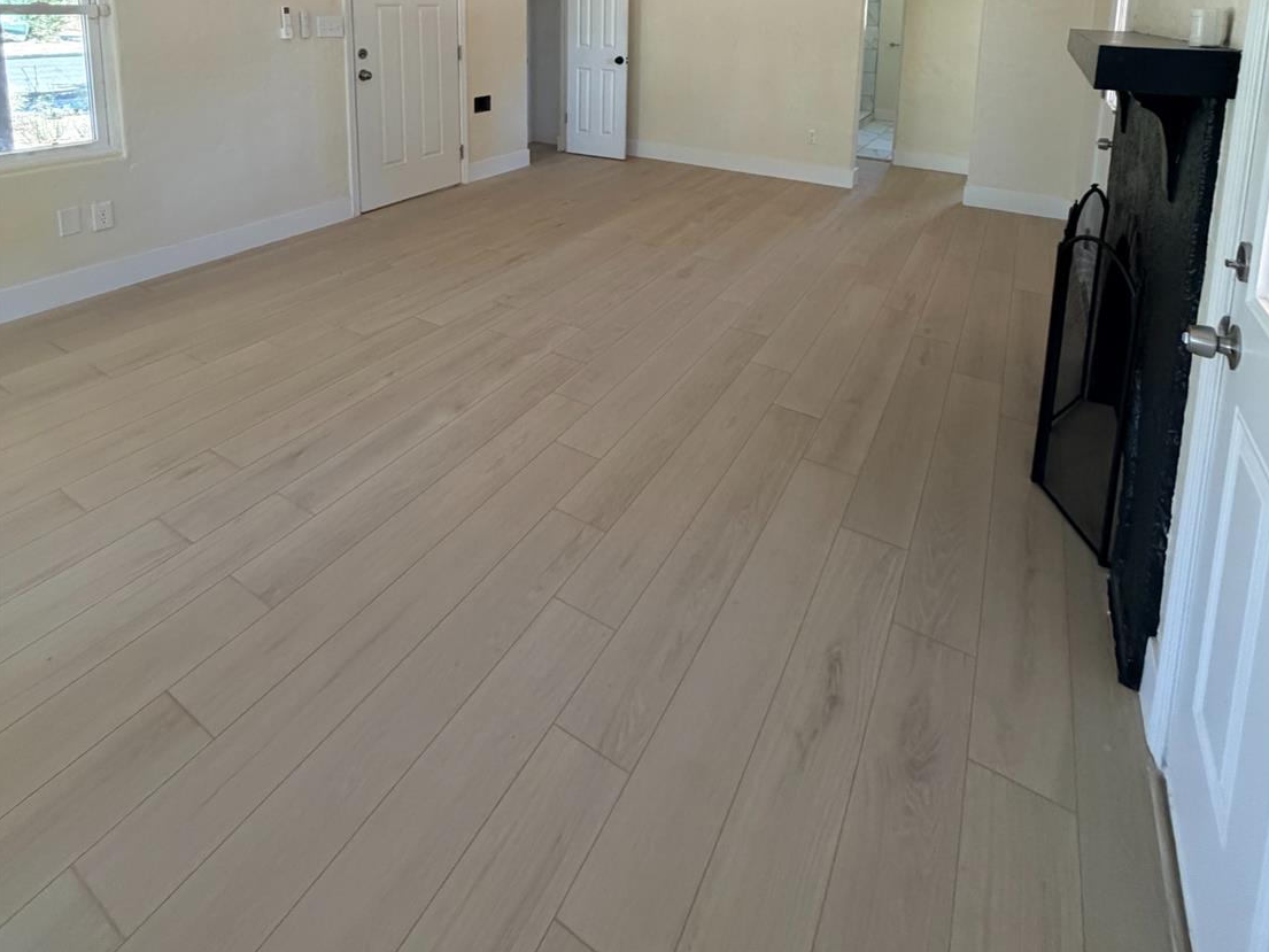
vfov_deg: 59.1
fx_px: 697
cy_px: 105
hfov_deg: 84.7
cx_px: 641
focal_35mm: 19
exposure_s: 1/112
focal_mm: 2.22
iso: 320
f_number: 2.2
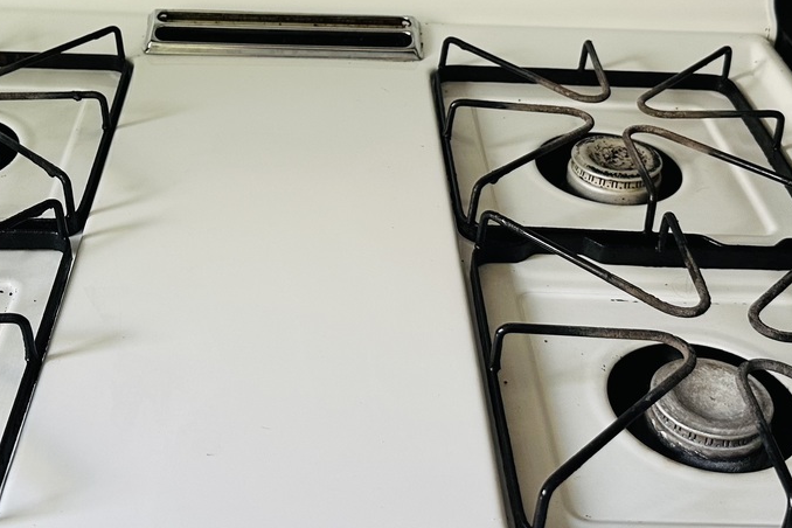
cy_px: 131
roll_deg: +0.2
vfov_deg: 25.2
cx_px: 300
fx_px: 1166
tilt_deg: -29.4
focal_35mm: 53
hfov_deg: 37.3
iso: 200
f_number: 1.78
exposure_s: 1/121
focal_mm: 6.86
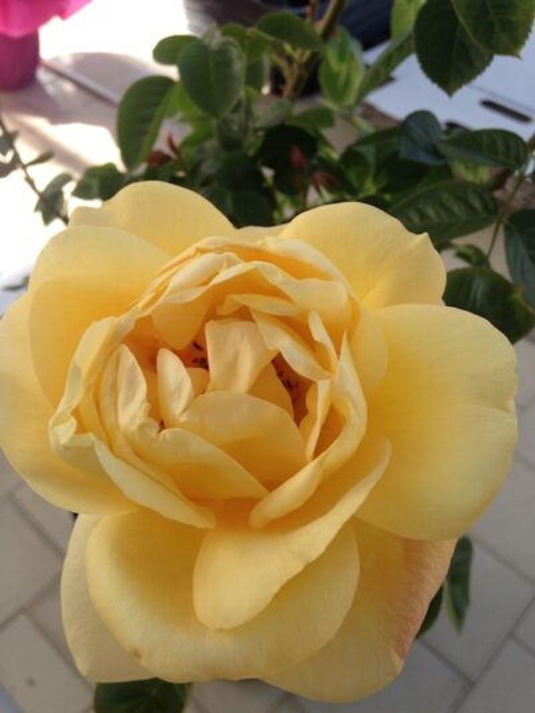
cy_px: 356
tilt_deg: -49.6
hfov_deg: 43.0
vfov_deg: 55.3
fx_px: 680
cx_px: 268
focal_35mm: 33
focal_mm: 4.12
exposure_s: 1/199
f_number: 2.4
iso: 50
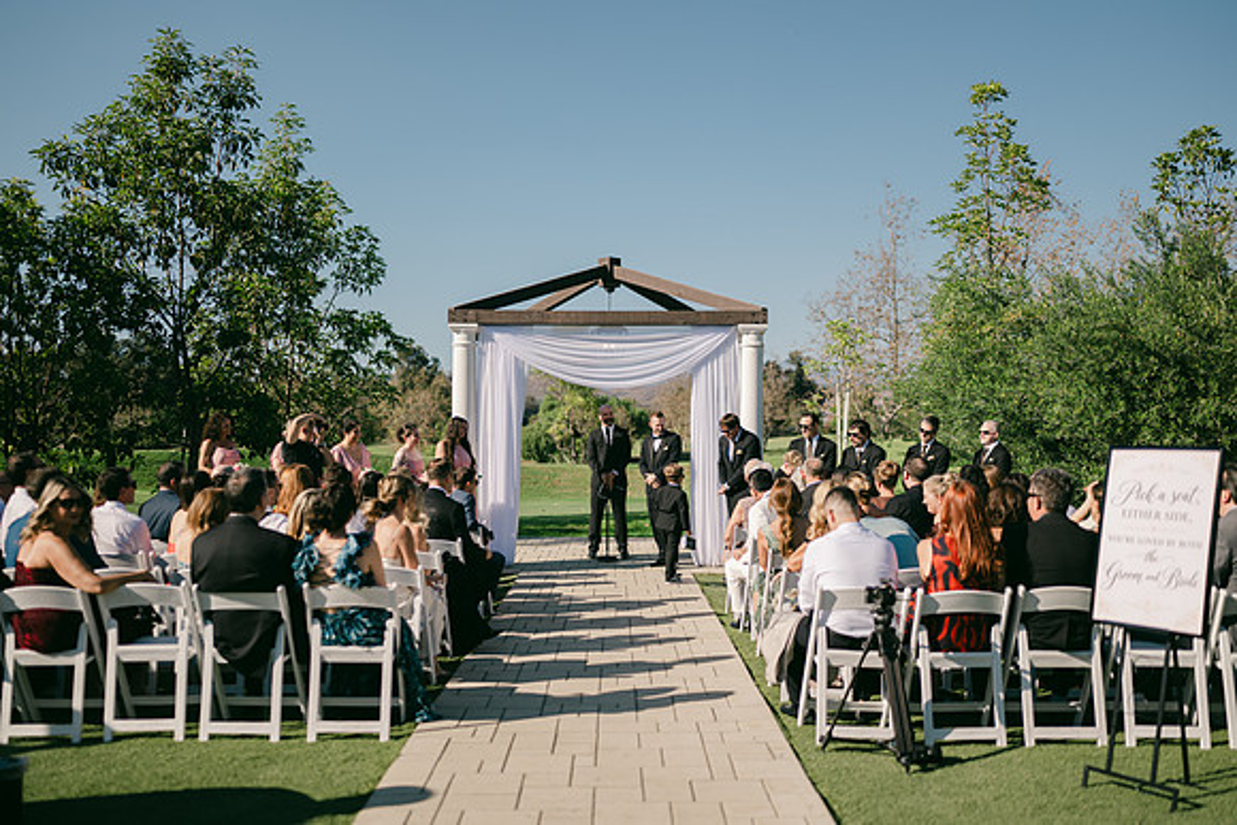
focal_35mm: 35
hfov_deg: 54.4
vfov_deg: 37.9
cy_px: 412
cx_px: 618
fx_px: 1203
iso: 64
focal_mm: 35
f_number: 1.4
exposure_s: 1/8000
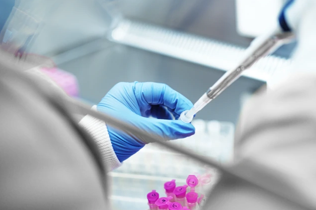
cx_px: 191
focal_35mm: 61
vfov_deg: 22.3
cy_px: 103
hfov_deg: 32.8
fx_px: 535
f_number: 1.4
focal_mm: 33
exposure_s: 1/250
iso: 200
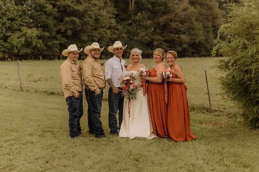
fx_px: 374
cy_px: 86
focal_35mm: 52
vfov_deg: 26.0
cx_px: 129
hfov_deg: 38.2
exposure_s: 1/2000
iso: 125
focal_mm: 50
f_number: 1.4
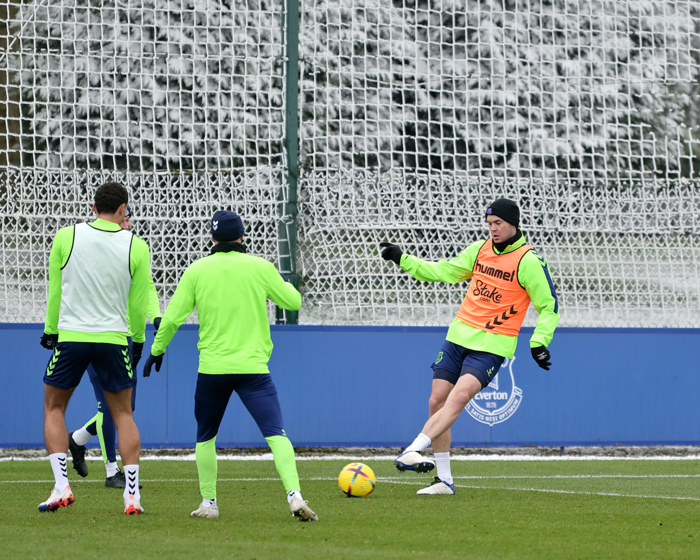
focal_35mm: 226
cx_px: 358
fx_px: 4682
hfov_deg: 8.6
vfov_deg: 6.8
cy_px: 280
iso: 1000
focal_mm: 200
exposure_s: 1/1000
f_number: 2.8
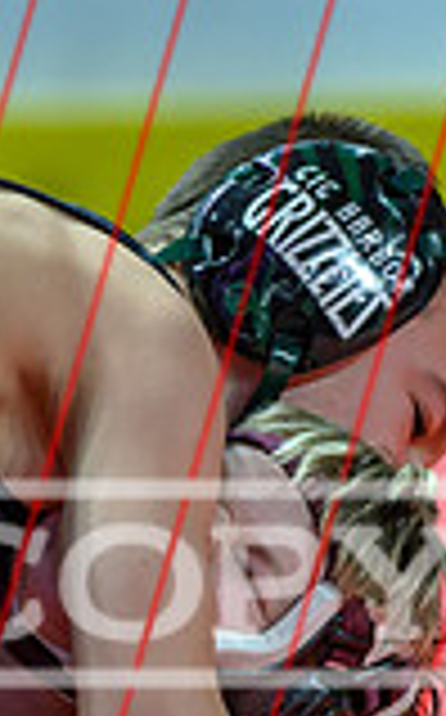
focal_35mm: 869
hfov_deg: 1.5
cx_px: 163
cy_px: 809
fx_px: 16946
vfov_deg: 2.4
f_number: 2.8
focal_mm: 170
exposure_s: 1/800
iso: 2800
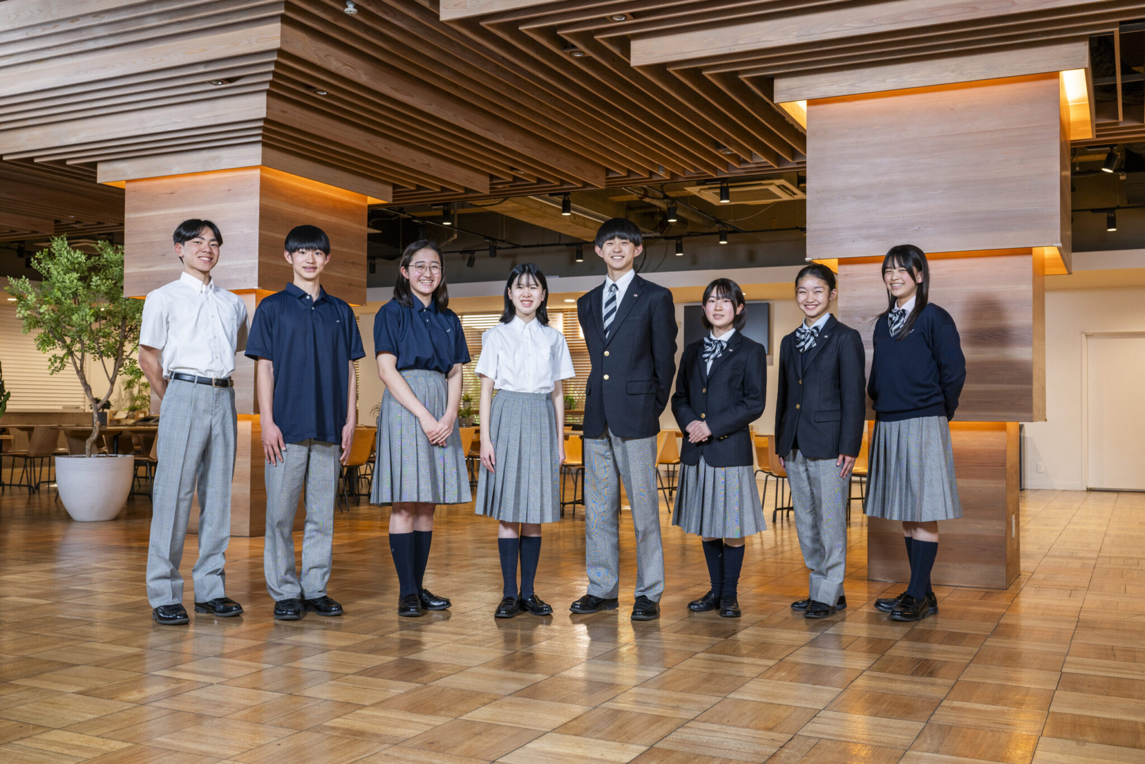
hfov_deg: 53.1
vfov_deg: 36.9
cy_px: 382
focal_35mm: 36
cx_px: 572
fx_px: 1145
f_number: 5.6
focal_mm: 36
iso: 200
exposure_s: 1/25
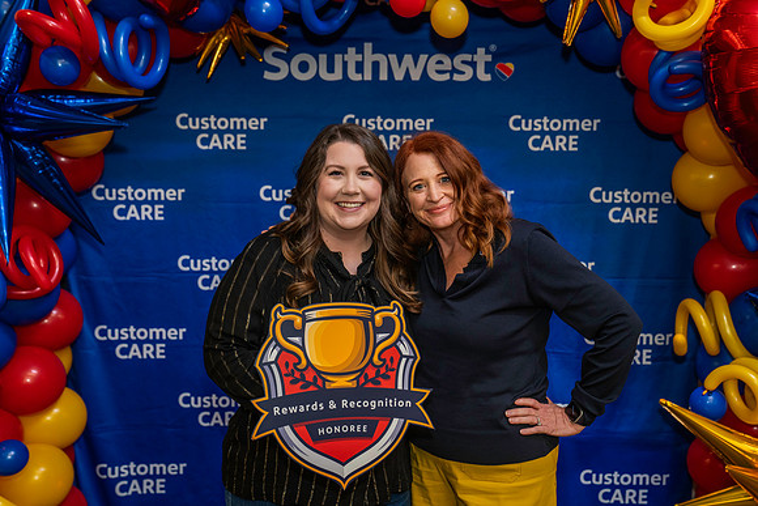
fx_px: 916
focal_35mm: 44
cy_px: 253
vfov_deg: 30.9
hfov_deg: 44.9
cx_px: 379
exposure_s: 1/160
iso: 1250
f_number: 4
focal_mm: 42
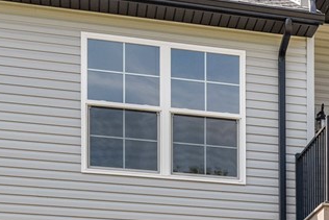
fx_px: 942
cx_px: 454
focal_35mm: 103
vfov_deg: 13.2
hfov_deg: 18.2
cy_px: 177
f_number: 8
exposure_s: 1/250
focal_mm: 20
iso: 125
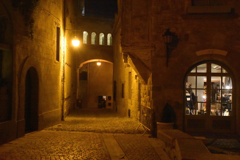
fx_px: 300
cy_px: 80
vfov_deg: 29.9
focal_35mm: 45
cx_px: 120
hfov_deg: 43.6
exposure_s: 1/60
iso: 20000
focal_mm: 30
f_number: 4
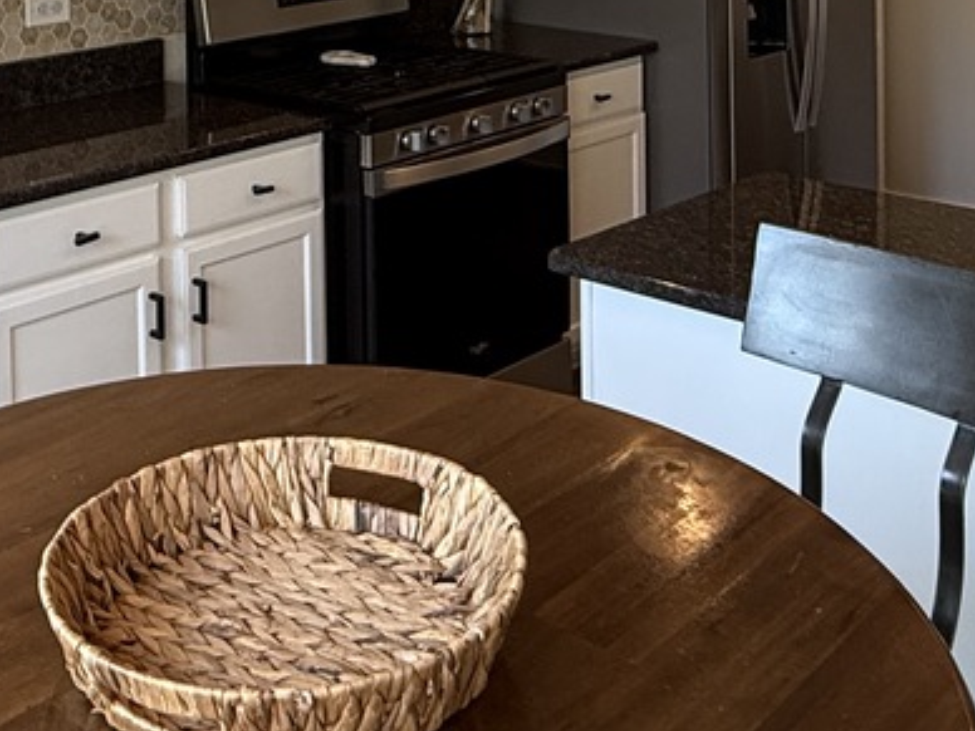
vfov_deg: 25.1
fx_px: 1465
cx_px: 332
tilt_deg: -2.4
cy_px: -163
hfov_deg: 36.5
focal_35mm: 52
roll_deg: +0.0
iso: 160
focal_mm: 2.22
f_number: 2.2
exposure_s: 1/120
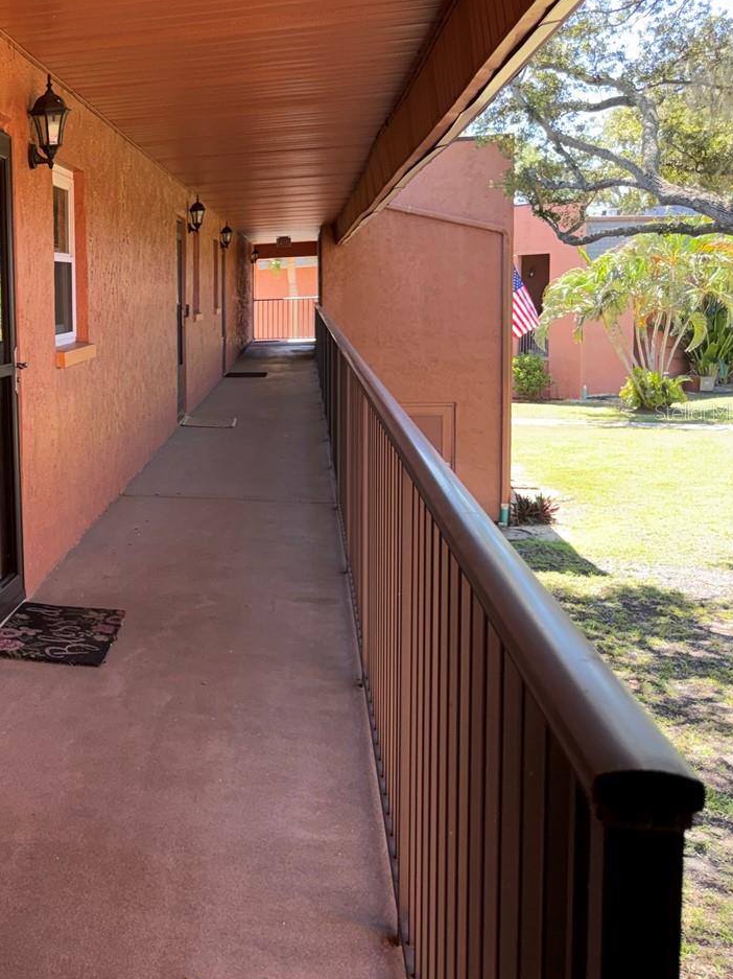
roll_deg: +1.4
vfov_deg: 45.6
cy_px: 412
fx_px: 1158
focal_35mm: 41
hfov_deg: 31.1
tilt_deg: -5.5
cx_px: -82
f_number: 1.78
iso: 100
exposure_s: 1/251
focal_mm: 6.76
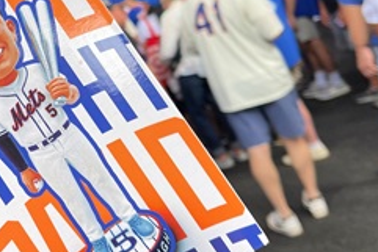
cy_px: 67
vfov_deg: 24.8
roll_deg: +21.3
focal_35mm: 54
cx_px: 31
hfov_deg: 34.6
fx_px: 567
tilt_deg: -3.5
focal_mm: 5.1
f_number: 1.6
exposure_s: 1/121
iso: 40
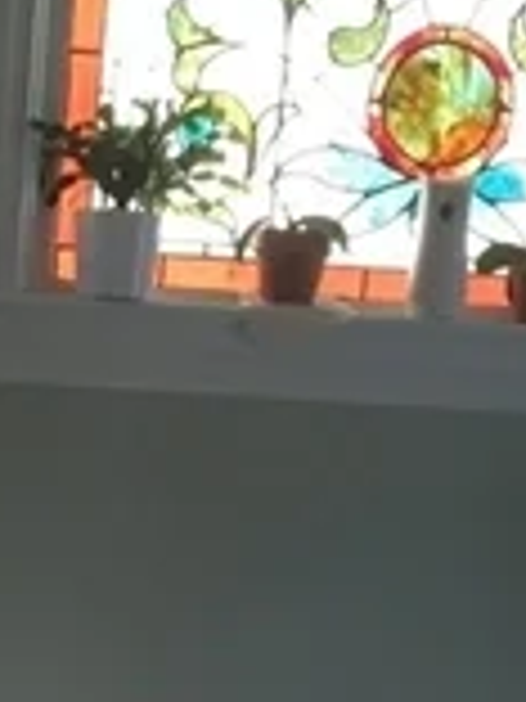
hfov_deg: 10.2
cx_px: -121
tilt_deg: -13.5
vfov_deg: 12.5
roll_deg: -3.0
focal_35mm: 143
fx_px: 2897
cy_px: 1278
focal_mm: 4.15
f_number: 2.2
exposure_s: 1/30
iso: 100
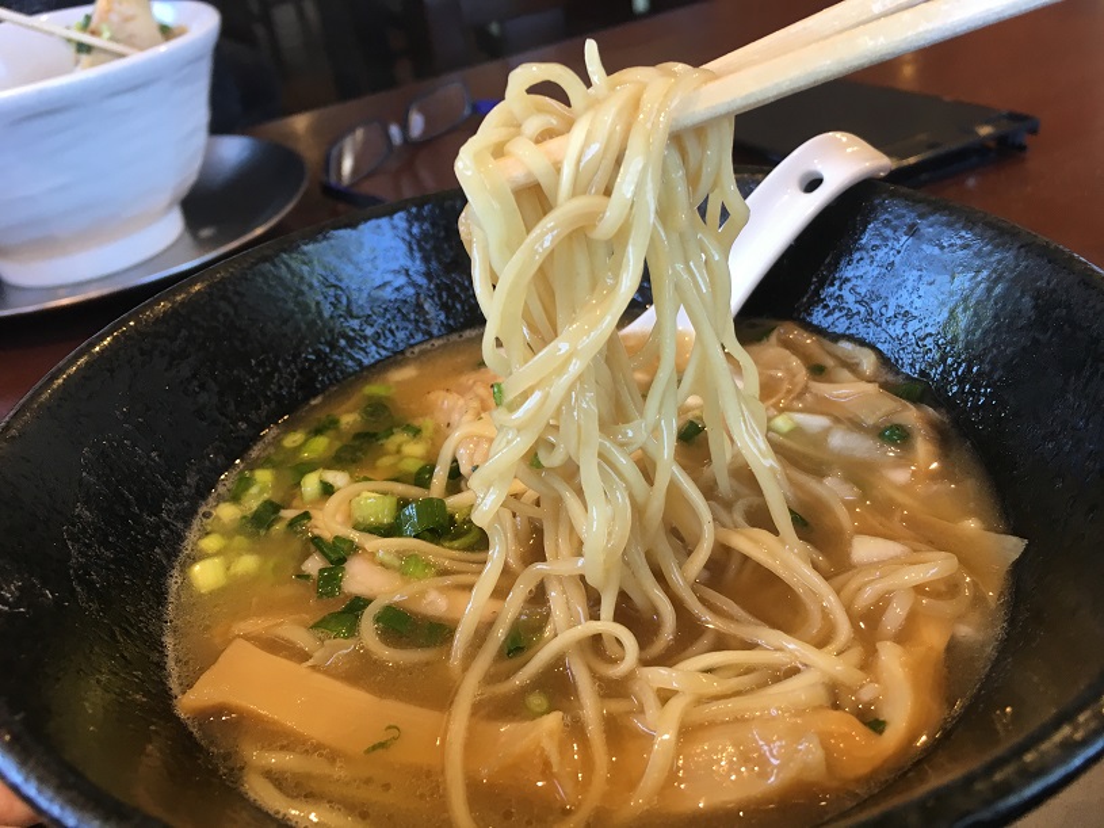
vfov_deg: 48.2
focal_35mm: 29
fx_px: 925
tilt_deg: -32.0
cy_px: 414
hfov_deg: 61.7
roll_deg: +9.1
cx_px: 552
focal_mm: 4.15
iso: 32
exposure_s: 1/30
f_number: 2.2
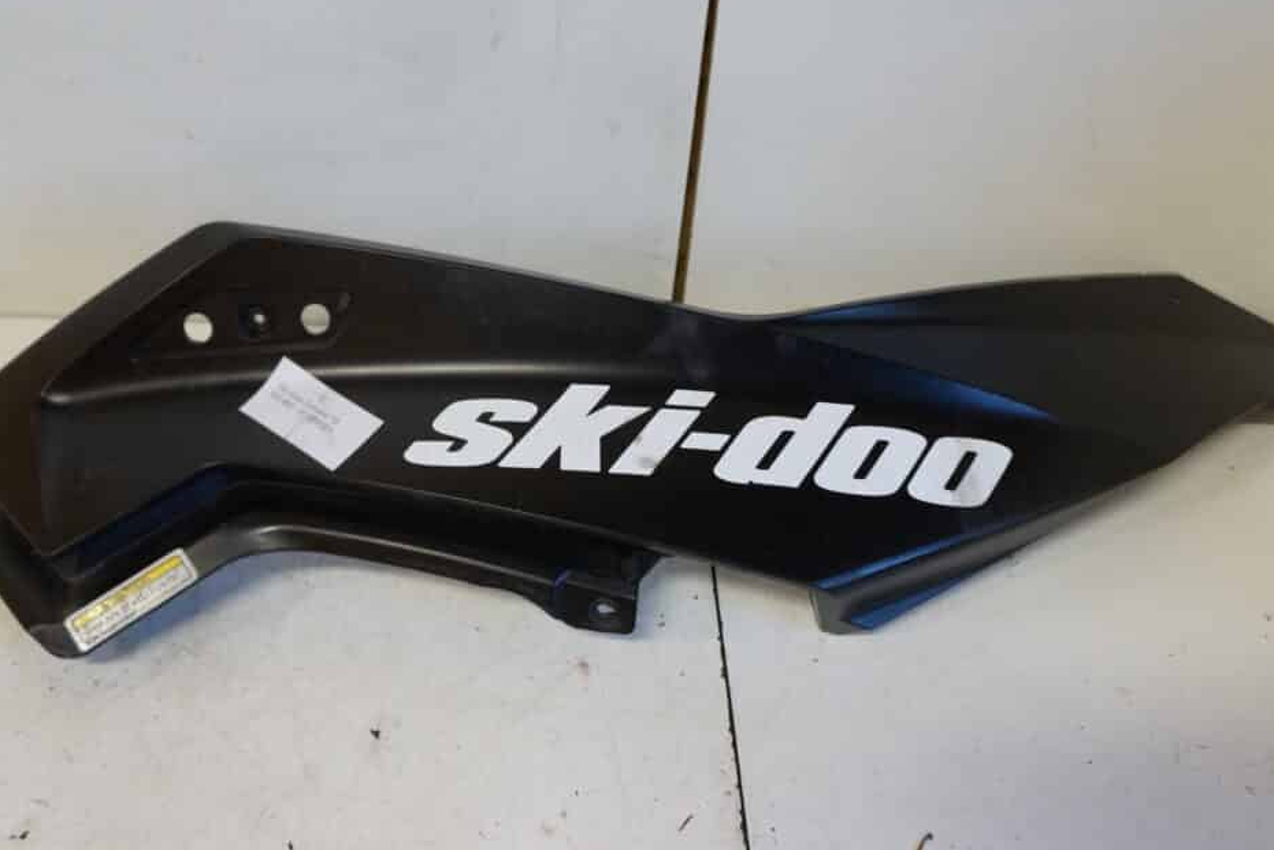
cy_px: 388
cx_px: 654
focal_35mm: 33
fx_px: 1168
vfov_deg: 40.0
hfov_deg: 57.2
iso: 1000
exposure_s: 1/60
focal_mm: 20
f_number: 4
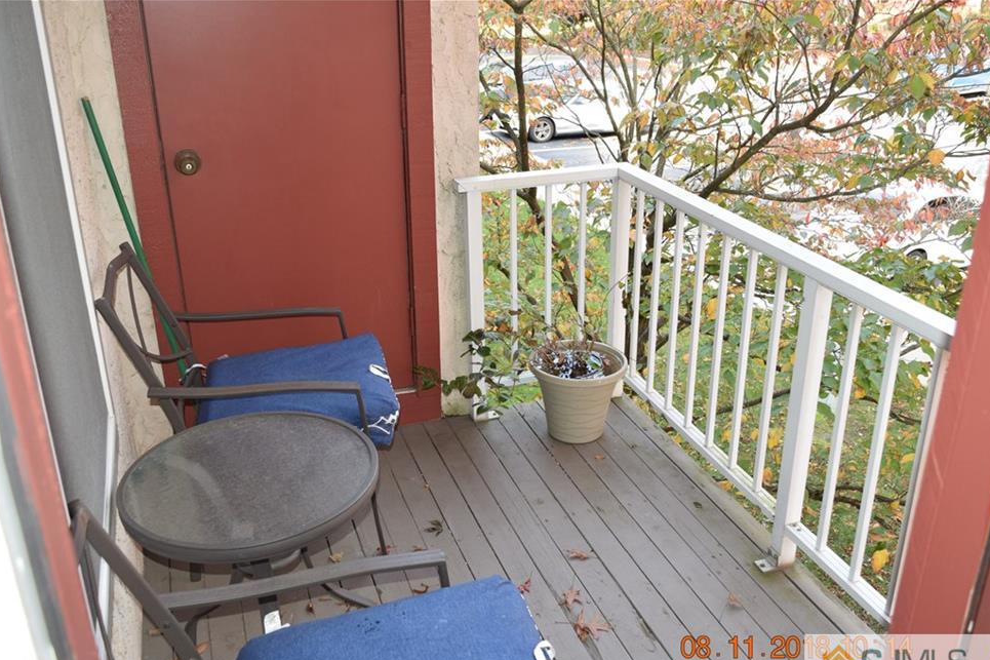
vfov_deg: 37.8
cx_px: 488
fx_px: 962
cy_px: 349
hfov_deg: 54.4
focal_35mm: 35
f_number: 5.6
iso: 500
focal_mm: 22
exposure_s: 1/125
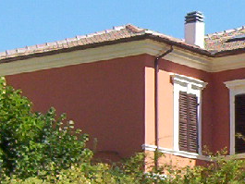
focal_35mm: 161
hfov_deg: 11.8
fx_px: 1140
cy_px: 100
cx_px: 361
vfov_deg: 9.2
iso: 100
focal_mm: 5.54
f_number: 5.24
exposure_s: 1/688
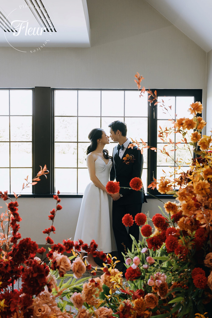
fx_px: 442
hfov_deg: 27.0
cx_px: 106
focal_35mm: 50
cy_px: 159
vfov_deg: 39.6
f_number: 5
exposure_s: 1/100
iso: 800
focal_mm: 50
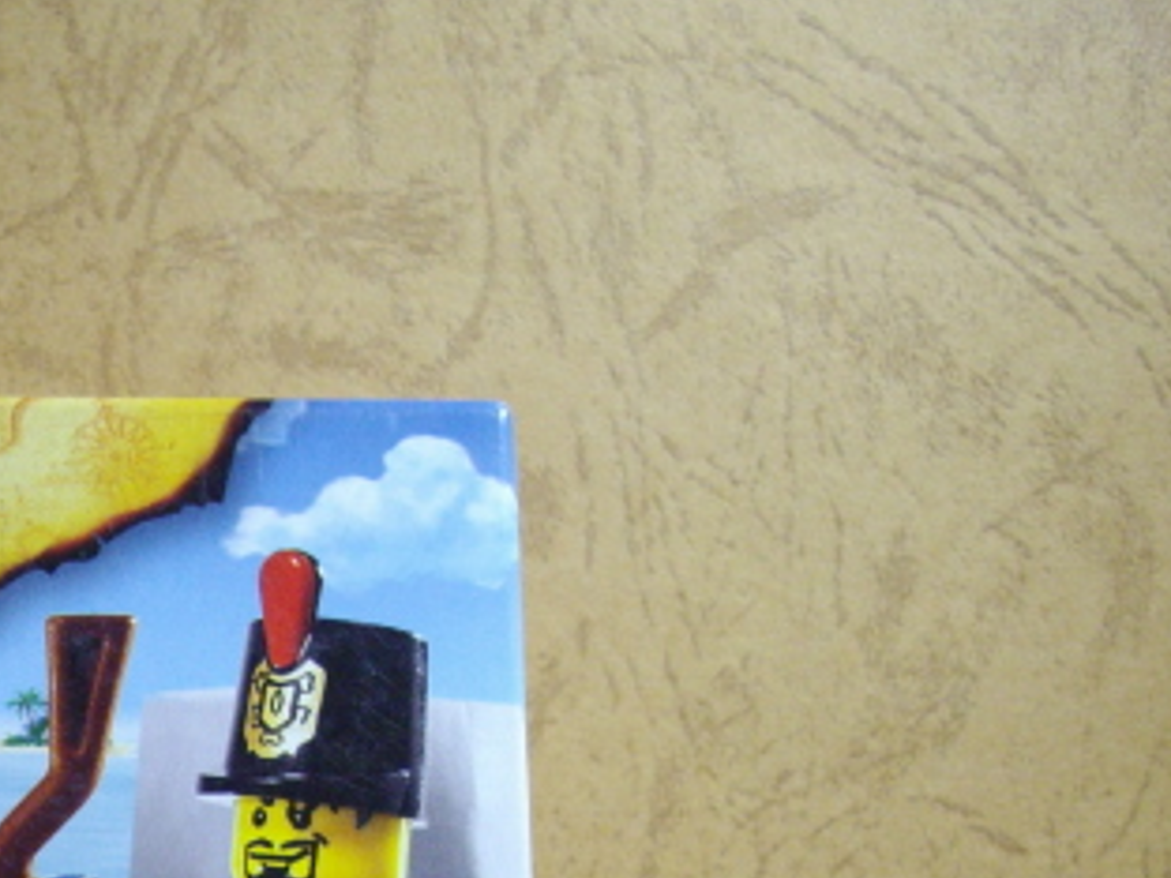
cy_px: 818
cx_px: 23
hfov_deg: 24.6
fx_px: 2571
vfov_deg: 19.0
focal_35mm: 76
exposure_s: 1/50
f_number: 2.8
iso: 231
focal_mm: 6.2
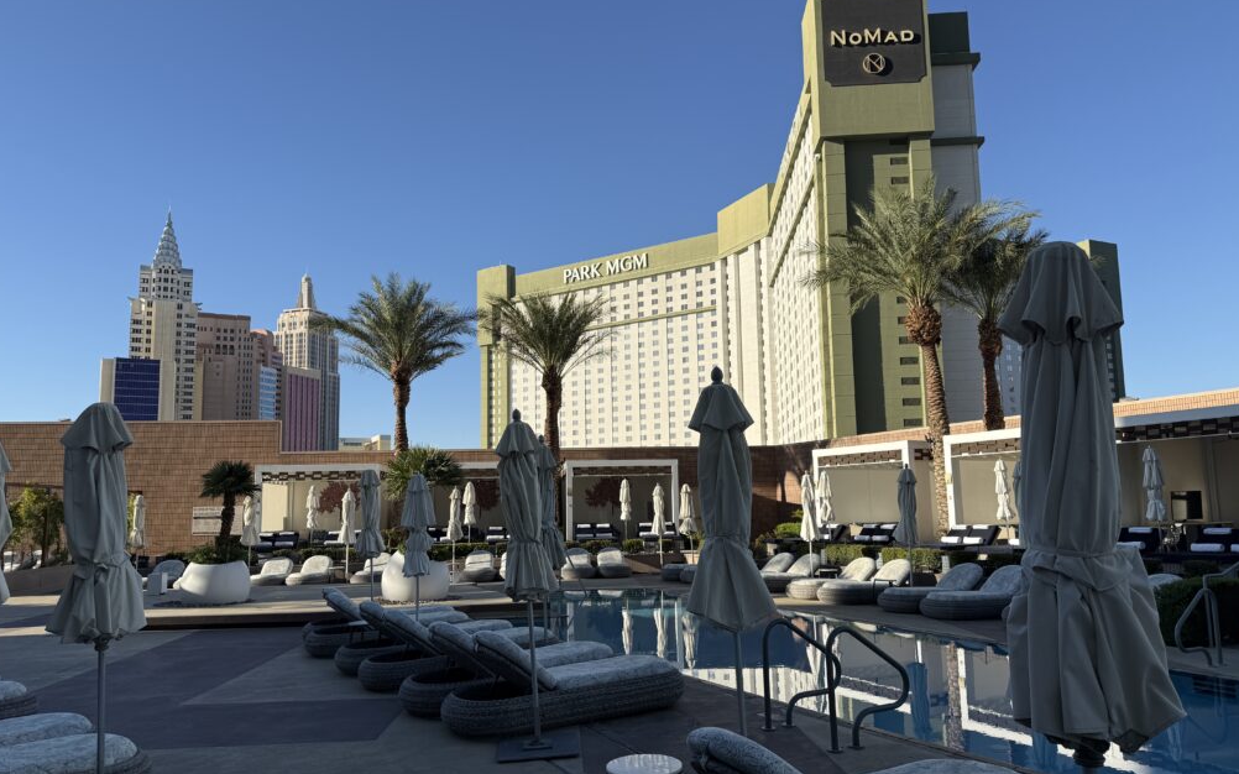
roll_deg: +0.7
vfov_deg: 47.6
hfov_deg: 70.4
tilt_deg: +7.9
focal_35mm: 26
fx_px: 878
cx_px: 618
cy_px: 401
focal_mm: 6.76
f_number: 1.78
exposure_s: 1/3584
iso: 80
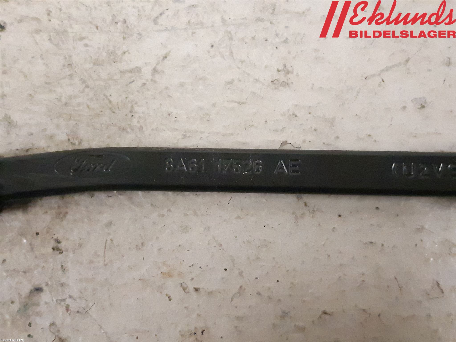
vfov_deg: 53.1
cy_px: 171
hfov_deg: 67.3
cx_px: 228
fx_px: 343
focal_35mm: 26
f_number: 1.7
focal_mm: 3.93
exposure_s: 1/100
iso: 800
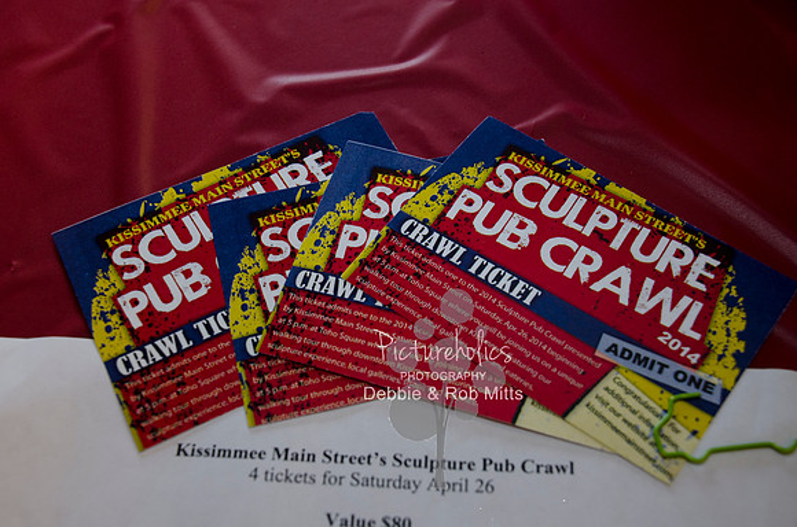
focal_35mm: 52
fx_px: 1160
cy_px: 264
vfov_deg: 25.6
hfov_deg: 37.9
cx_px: 398
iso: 400
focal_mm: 35
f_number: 5.6
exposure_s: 1/60
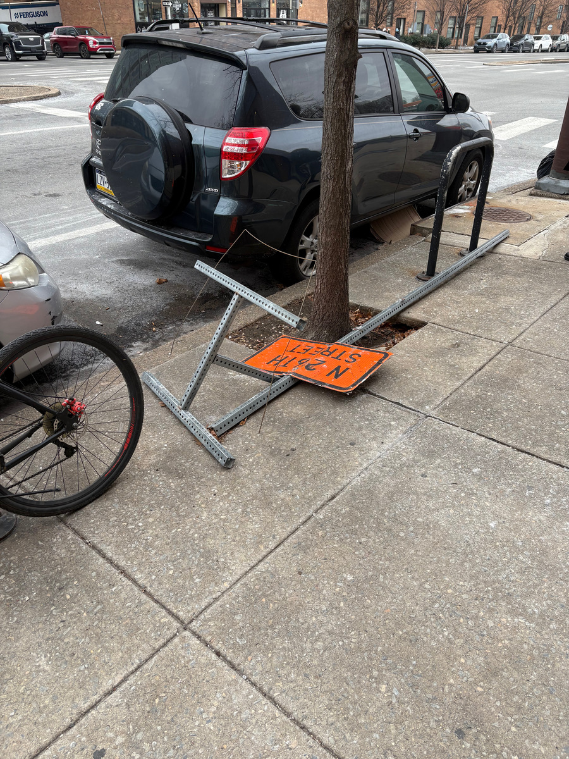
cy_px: 380
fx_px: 570
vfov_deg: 67.3
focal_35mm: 26
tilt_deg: -31.7
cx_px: 284
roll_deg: -0.7
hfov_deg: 53.1
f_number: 1.6
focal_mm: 5.96
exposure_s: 1/215
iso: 40
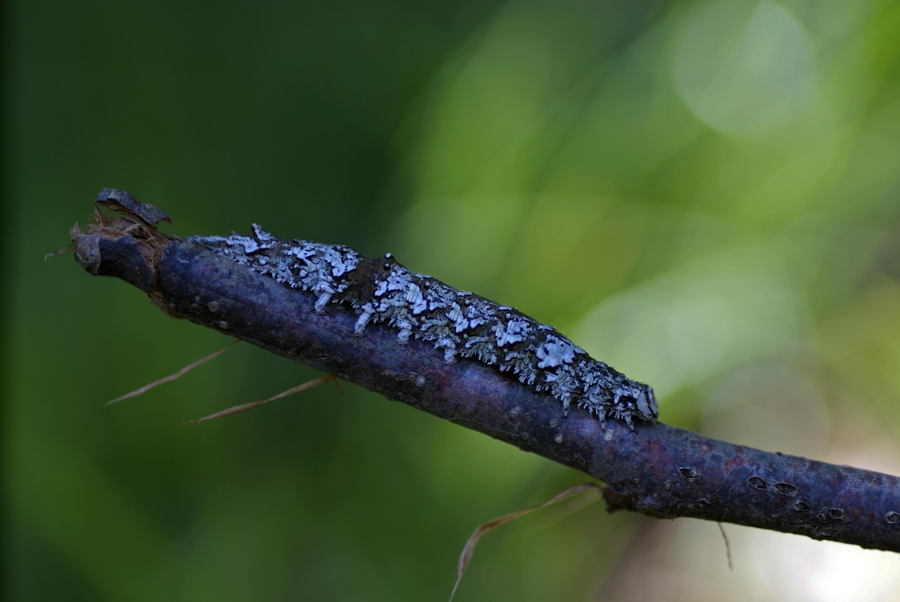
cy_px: 301
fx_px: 3379
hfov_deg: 15.2
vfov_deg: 10.2
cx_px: 450
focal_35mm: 135
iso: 100
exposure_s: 1/160
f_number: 3.2
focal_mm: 90
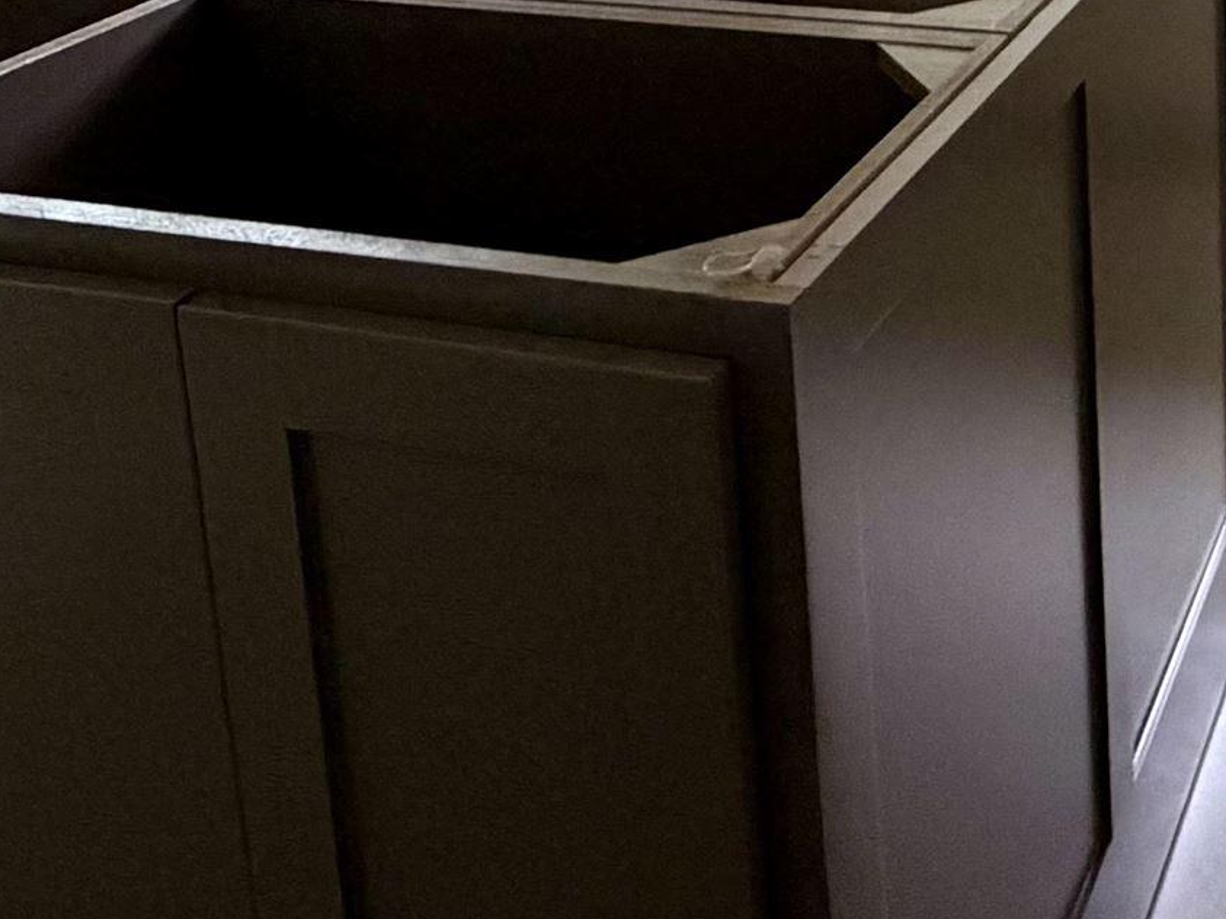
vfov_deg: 24.9
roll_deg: +1.0
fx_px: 1806
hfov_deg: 33.8
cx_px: 1264
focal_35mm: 51
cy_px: -260
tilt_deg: -11.2
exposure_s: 1/60
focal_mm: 2.22
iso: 500
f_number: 2.2
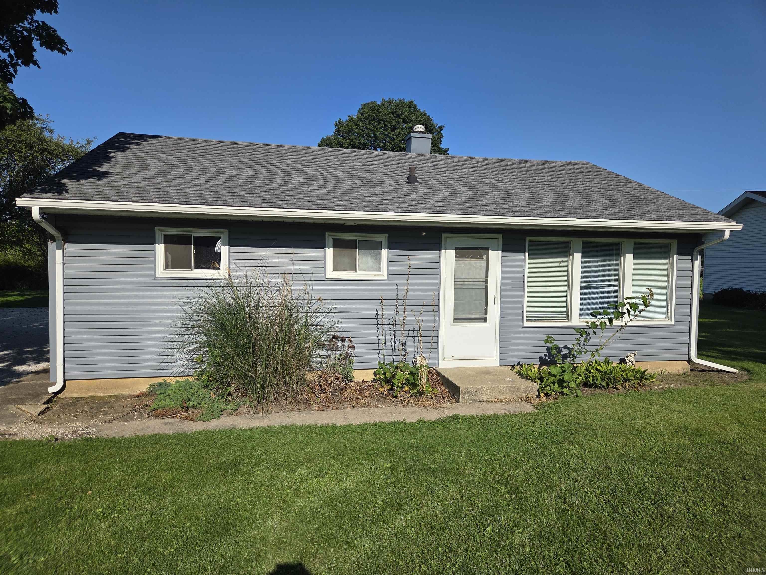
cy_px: 288
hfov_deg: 73.9
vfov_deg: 58.9
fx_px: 509
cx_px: 383
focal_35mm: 23
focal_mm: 5.4
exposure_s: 1/7328
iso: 80
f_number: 1.8
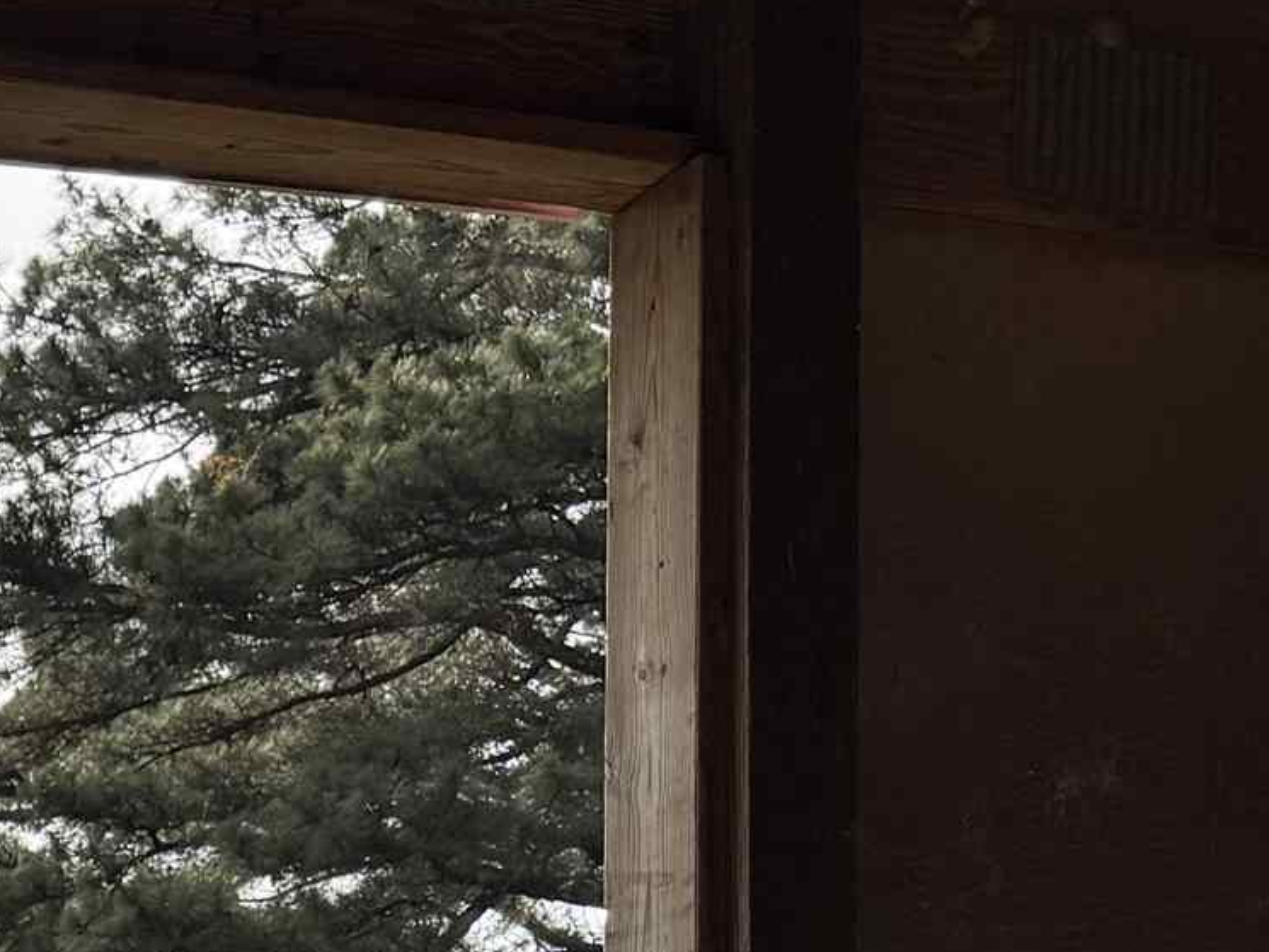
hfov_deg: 16.6
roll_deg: -1.1
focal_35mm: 99
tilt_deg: +2.0
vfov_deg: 13.2
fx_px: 3630
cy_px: 1809
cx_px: -990
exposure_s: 1/2801
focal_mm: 6.76
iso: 100
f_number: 1.78
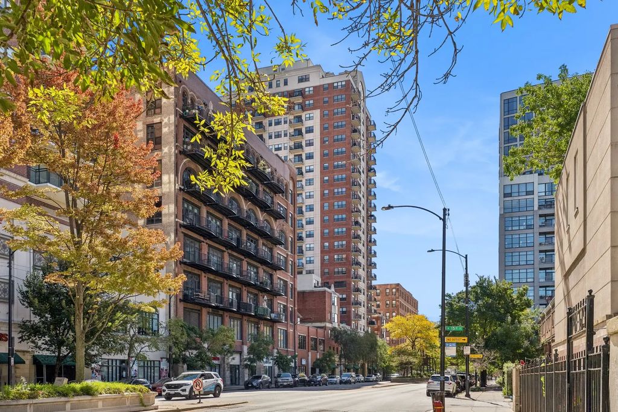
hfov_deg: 61.9
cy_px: 206
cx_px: 309
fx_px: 515
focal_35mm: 30
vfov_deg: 43.6
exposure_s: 1/1250
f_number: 8
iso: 400
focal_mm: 30
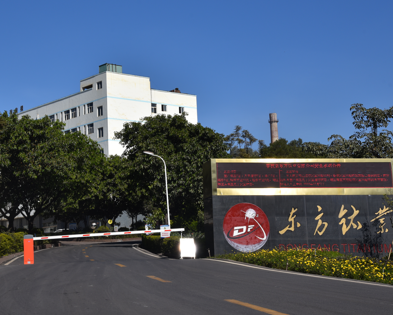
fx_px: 802
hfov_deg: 27.4
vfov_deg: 22.1
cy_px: 118
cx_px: 133
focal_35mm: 69
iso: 200
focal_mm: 46
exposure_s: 1/500
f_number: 11
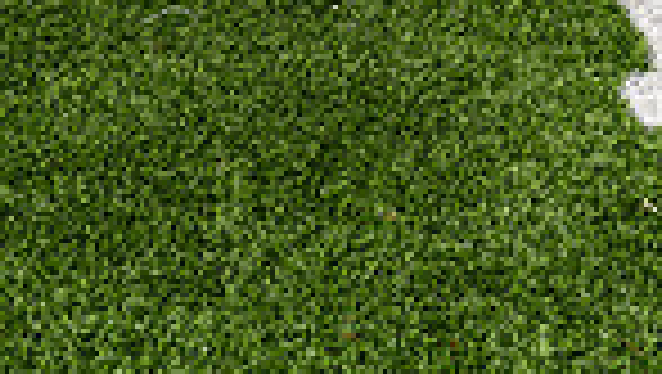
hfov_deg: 10.8
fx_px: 3496
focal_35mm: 199
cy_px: -595
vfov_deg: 5.8
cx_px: 315
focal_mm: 62
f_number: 5.6
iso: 200
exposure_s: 1/250
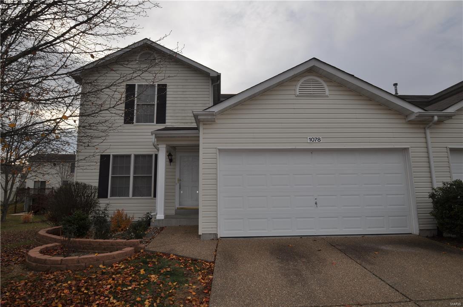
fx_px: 250
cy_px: 154
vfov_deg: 63.1
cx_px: 232
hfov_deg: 85.5
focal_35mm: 20
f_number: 14
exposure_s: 1/200
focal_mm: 13
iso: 200
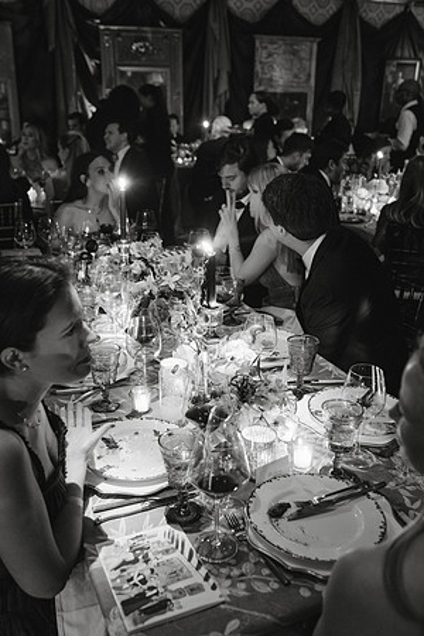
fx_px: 618
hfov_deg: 37.9
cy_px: 318
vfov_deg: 54.4
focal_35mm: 35
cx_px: 212
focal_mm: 35
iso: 3200
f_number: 4
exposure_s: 1/20
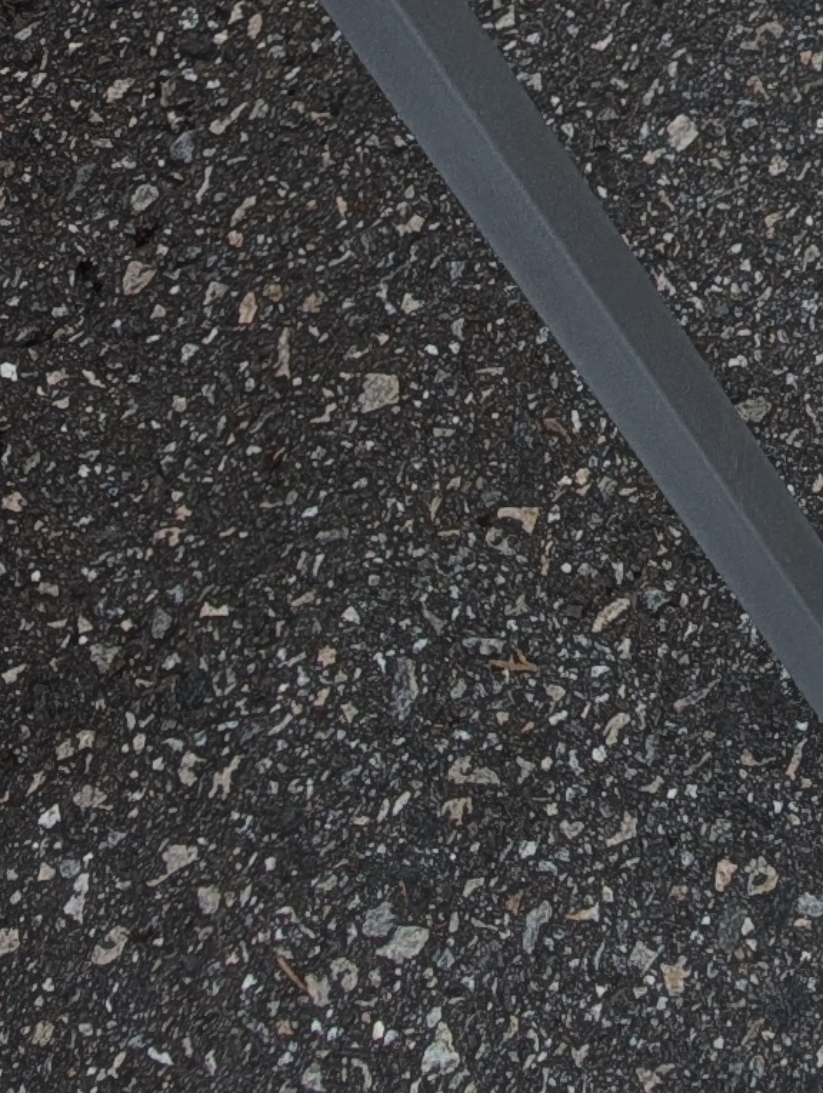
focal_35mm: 128
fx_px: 4047
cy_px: -1783
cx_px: 1585
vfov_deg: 11.6
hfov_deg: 10.7
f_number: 1.68
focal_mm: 6.9
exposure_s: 1/604
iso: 27
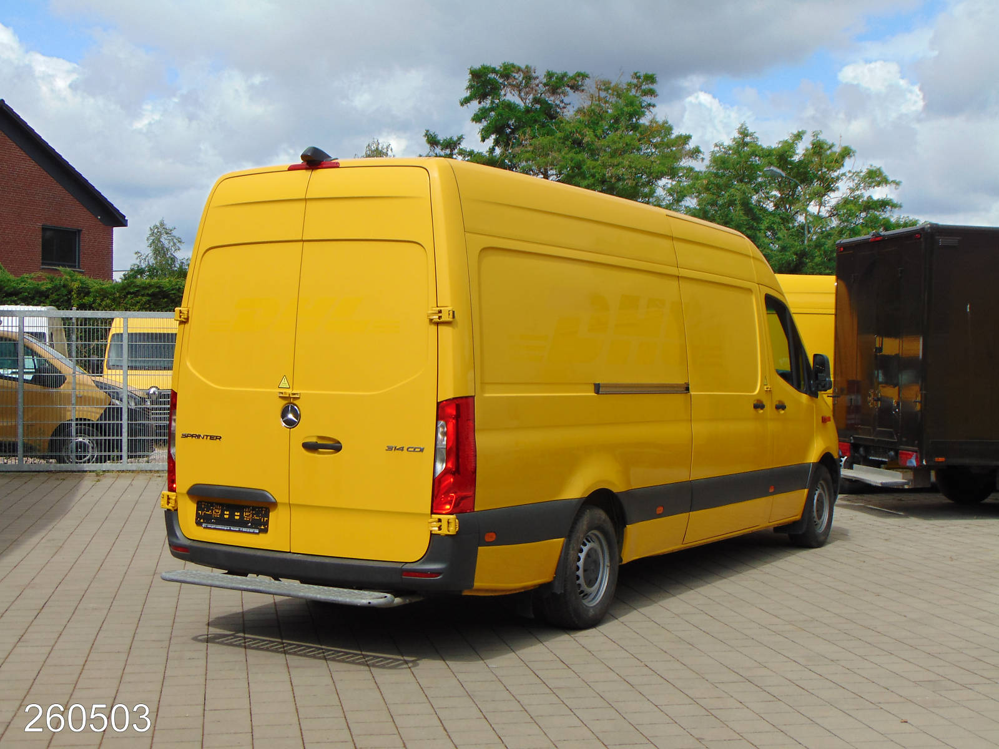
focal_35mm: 50
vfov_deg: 29.1
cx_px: 500
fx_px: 1443
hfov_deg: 38.2
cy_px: 374
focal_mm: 9
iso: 80
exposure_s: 1/160
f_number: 9
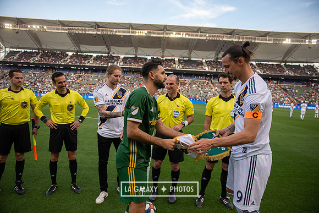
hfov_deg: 73.7
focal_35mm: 24
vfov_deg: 53.2
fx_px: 213
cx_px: 160
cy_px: 106
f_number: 2.8
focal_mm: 24
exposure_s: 1/1000
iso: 400
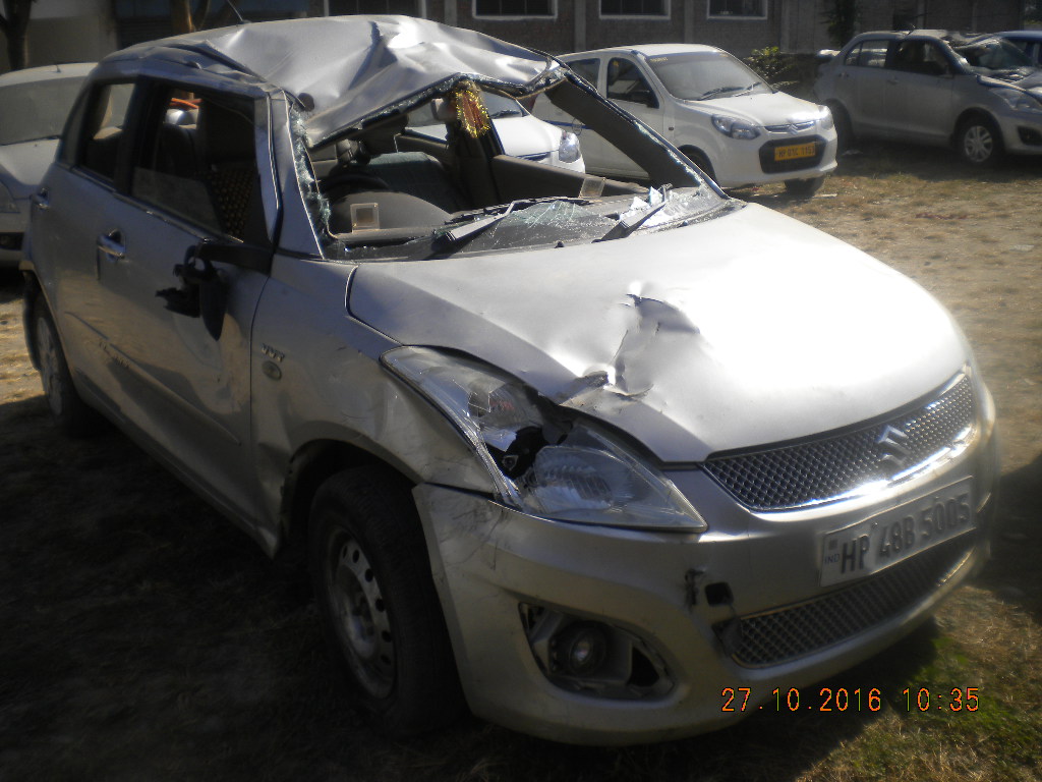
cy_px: 391
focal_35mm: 35
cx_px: 521
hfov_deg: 52.6
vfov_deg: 40.7
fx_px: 1054
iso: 80
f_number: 4.6
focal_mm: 6.3
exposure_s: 1/754
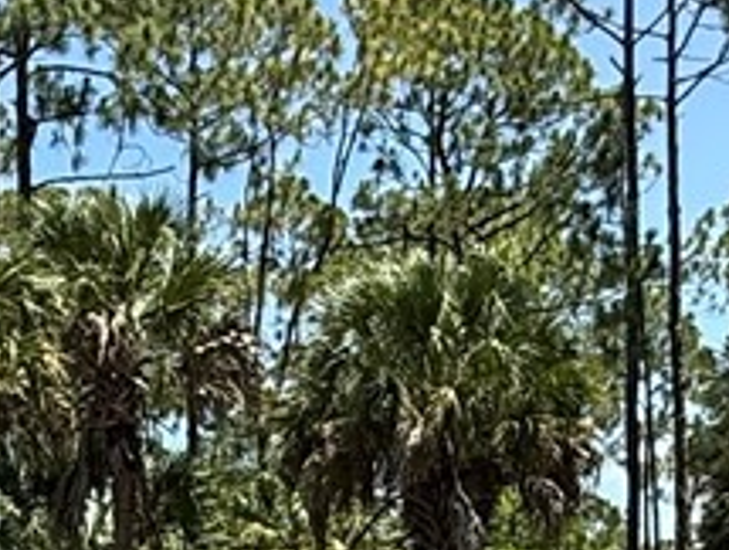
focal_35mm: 104
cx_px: -17
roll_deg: +3.1
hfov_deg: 18.3
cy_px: 869
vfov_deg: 13.3
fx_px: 2194
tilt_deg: -2.9
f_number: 2.2
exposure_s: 1/1285
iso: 64
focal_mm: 2.22
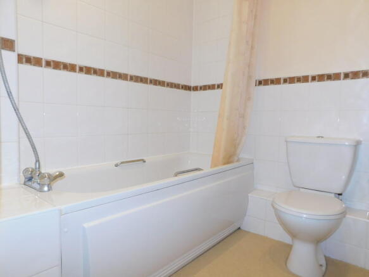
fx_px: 245
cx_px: 184
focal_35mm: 23
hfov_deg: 73.9
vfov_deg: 58.9
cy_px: 138
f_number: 3
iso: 200
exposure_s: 1/30
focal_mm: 4
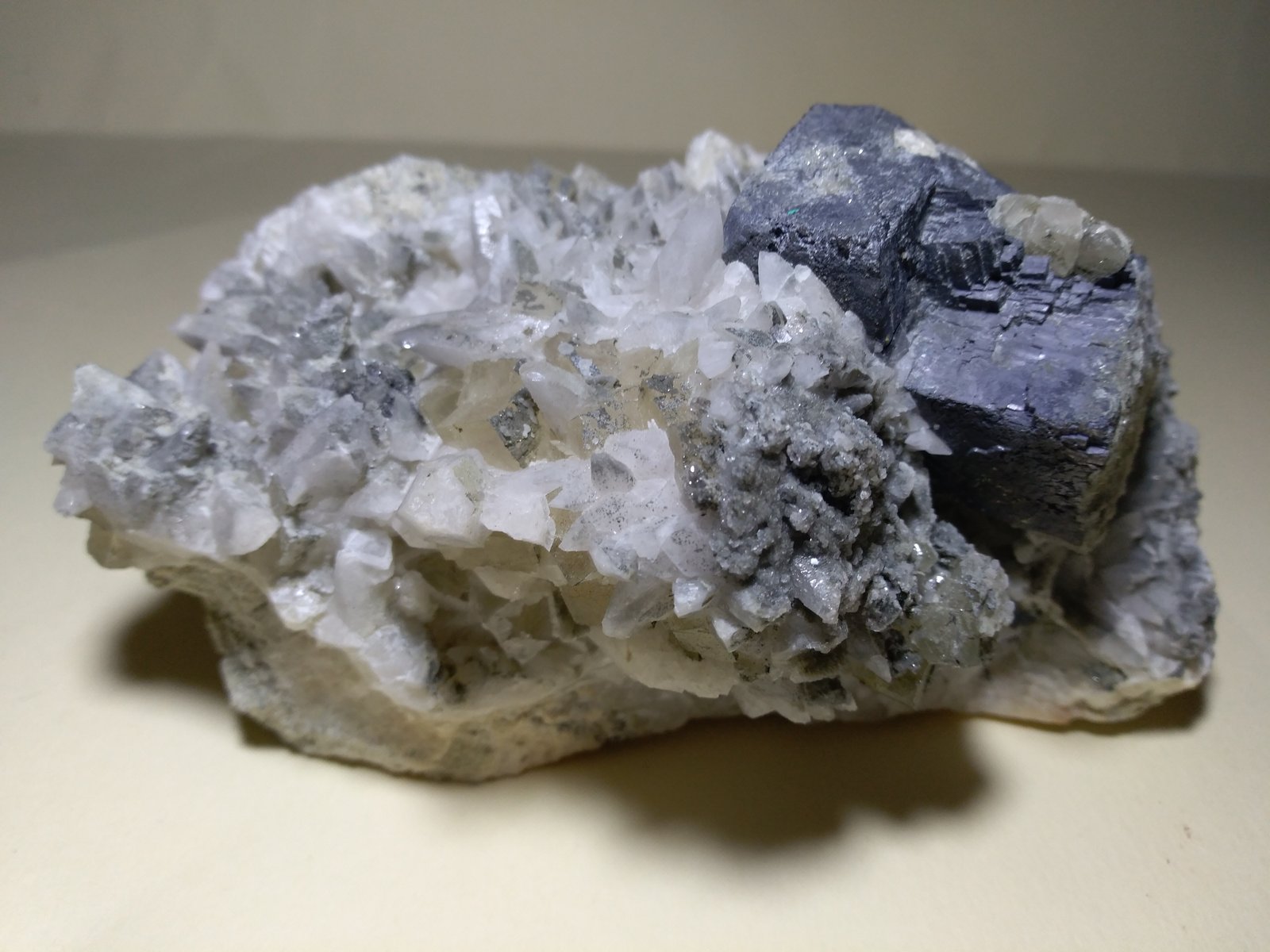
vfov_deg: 53.1
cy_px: 476
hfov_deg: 67.3
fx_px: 954
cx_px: 635
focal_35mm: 26
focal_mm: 3.54
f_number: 2
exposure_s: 1/30
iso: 135
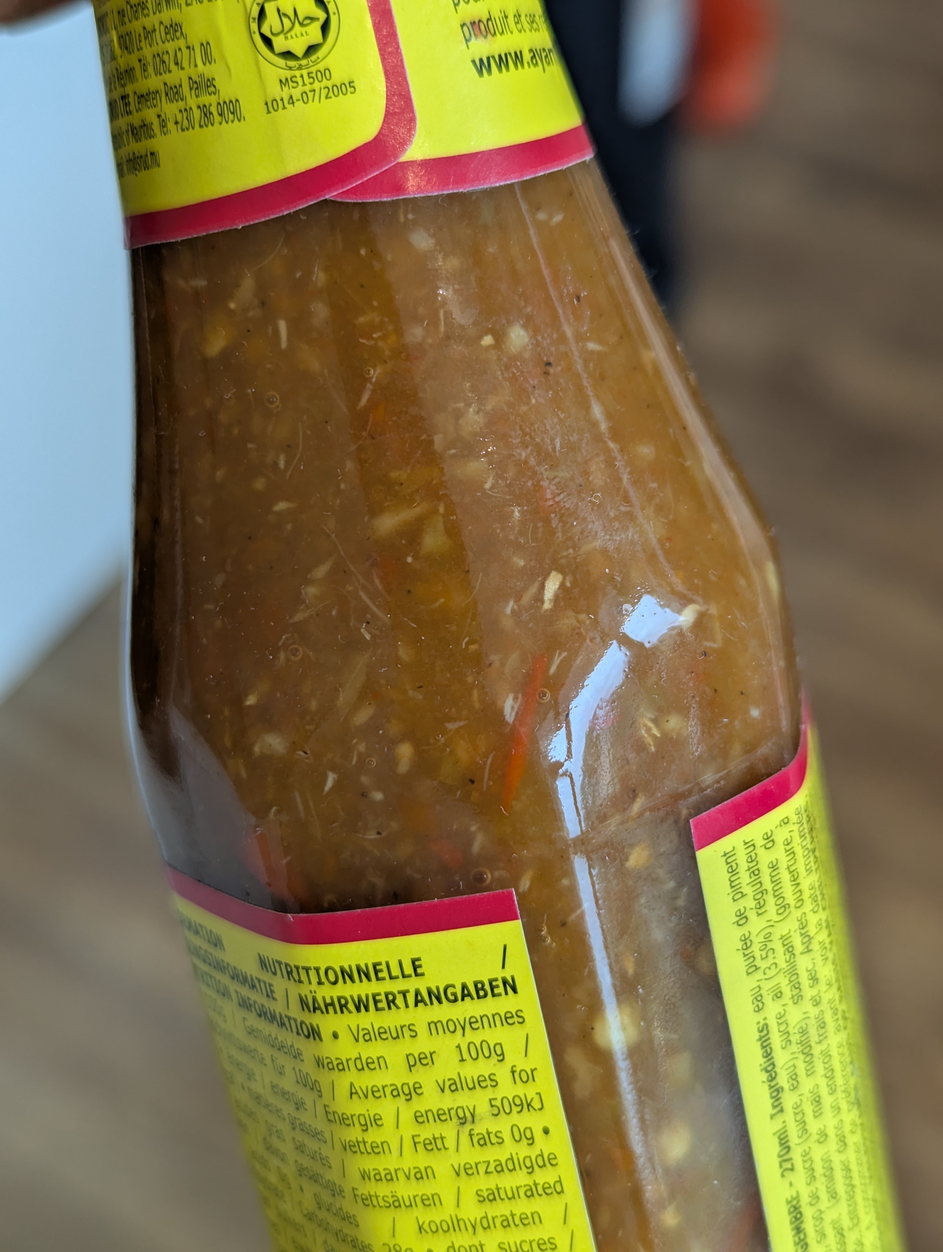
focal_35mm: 48
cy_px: 626
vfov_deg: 39.6
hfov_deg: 30.3
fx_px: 1739
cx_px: 472
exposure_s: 1/99.9
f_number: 1.85
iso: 55
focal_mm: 6.81
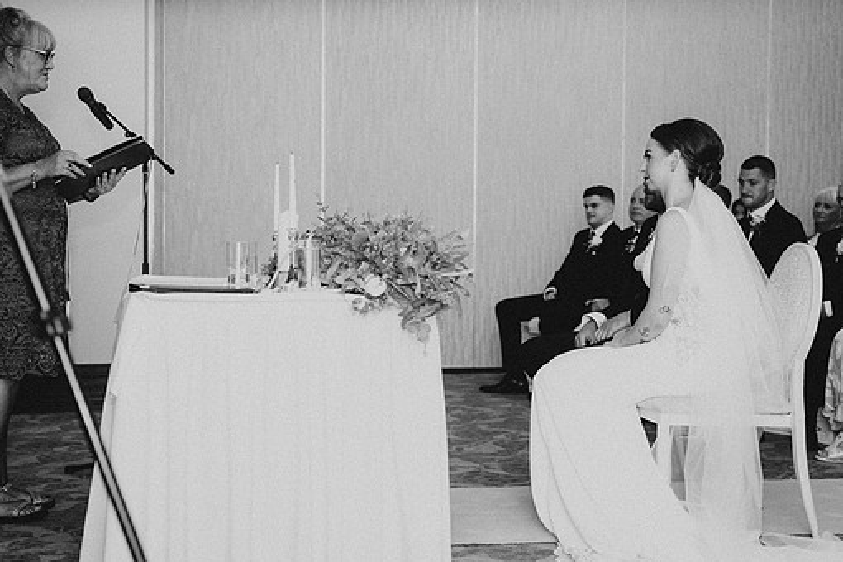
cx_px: 400
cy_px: 267
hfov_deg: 34.5
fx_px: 1358
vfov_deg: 23.4
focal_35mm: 58
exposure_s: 1/250
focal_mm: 51
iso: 1600
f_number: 3.2
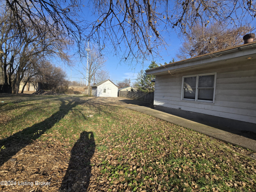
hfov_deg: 106.2
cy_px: 96
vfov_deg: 89.9
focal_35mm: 13
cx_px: 128
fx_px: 96
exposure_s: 1/1304
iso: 50
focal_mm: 2.2
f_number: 2.2
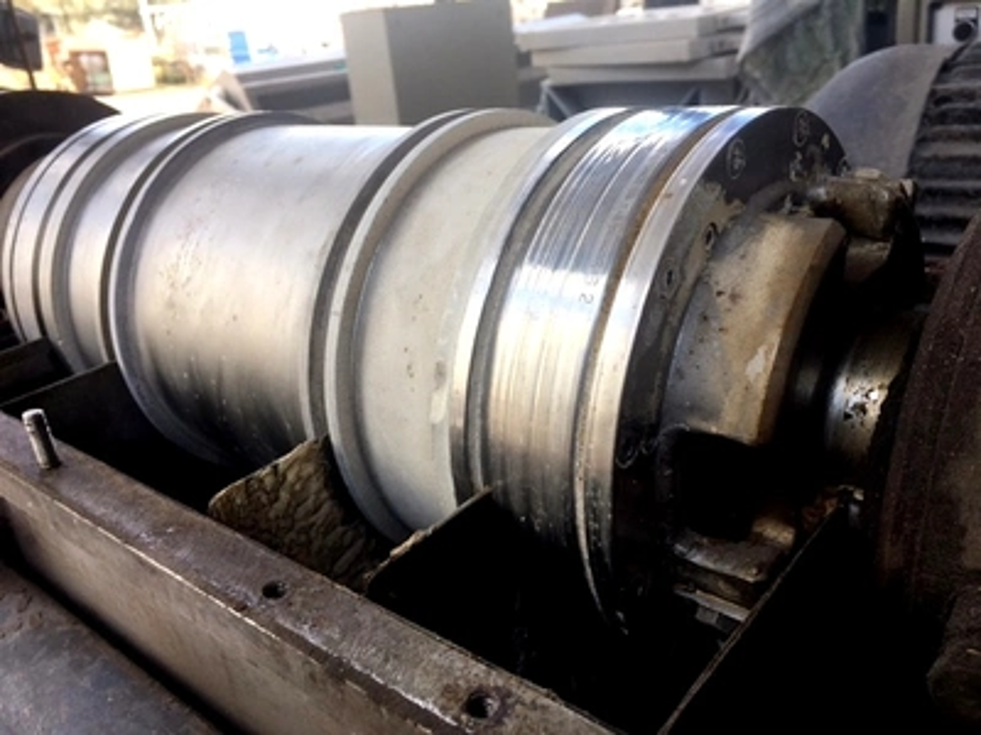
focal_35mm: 29
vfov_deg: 48.2
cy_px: 368
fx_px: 822
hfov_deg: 61.7
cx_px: 490
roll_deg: +6.5
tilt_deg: -24.1
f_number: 2.2
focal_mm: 4.15
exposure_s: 1/159
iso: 25
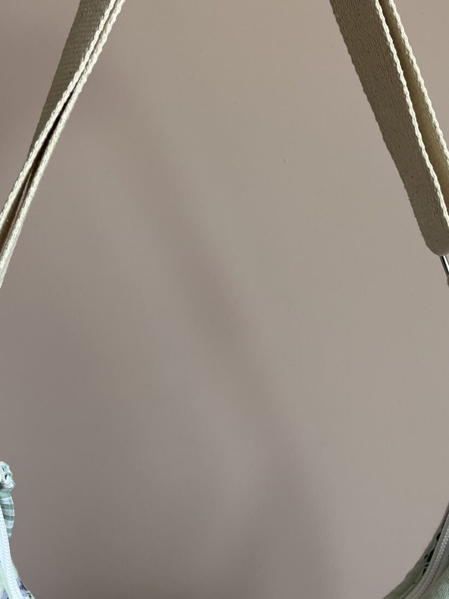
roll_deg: -0.9
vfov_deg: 31.3
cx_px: 162
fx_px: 1055
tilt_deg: -1.2
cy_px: 422
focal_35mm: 61
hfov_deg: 23.9
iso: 40
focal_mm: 5.1
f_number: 1.6
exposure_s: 1/167
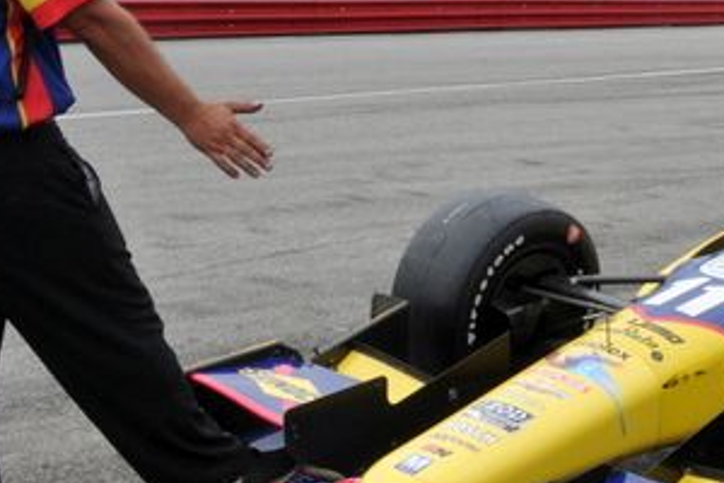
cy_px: 205
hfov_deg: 25.8
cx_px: 816
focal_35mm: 72
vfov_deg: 18.9
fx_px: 1448
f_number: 16
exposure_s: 1/60
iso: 200
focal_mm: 18
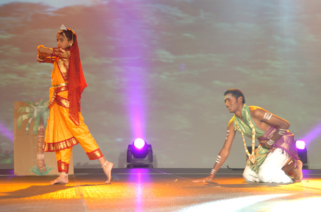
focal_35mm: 82
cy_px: 106
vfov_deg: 16.5
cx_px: 160
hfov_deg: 24.7
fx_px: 734
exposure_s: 1/30
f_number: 2.8
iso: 400
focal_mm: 55
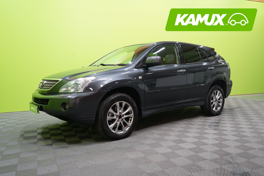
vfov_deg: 45.0
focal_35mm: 29
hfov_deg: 63.7
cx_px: 132
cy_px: 88
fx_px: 213
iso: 640
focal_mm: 29
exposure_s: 1/40
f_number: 4.5
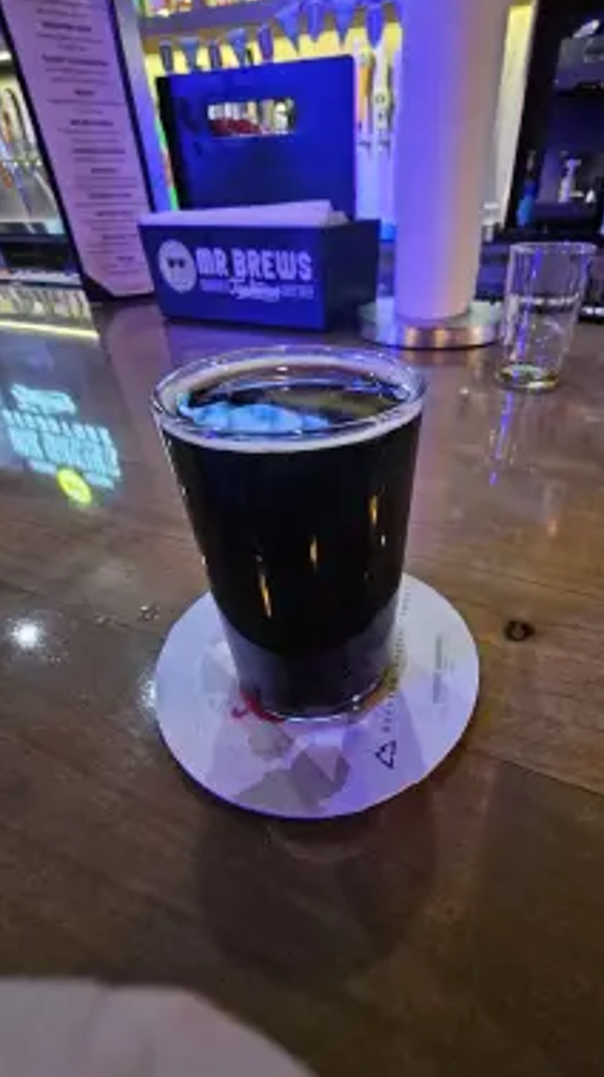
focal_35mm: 15
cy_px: 553
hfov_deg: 70.0
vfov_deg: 103.0
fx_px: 428
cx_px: 348
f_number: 2.2
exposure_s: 1/24
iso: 1250
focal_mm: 2.2
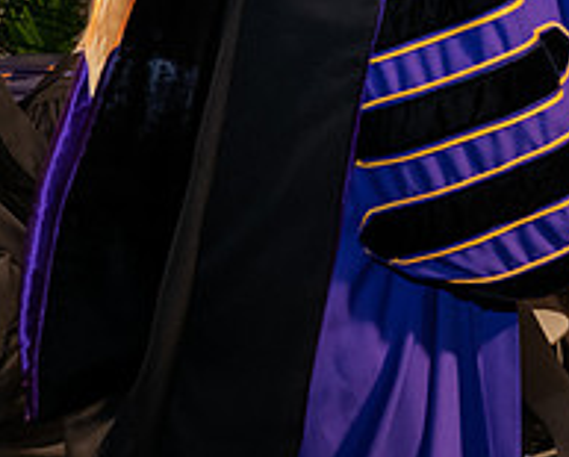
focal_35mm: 186
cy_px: -99
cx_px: 734
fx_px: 3137
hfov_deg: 10.2
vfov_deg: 8.2
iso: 1600
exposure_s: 1/200
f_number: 6.3
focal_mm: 66
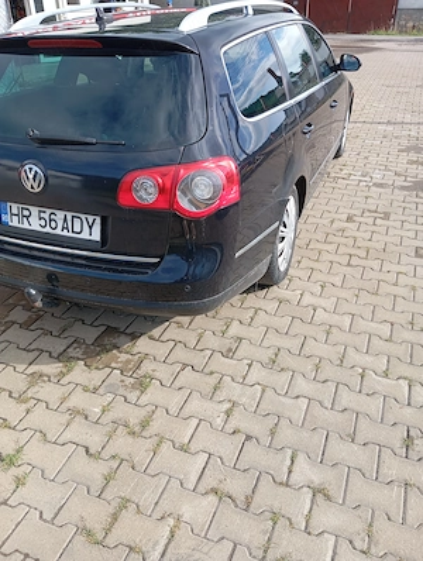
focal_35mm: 28
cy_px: 280
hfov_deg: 49.9
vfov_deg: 63.4
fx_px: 455
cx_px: 212
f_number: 1.8
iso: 109
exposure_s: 1/253
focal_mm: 4.22
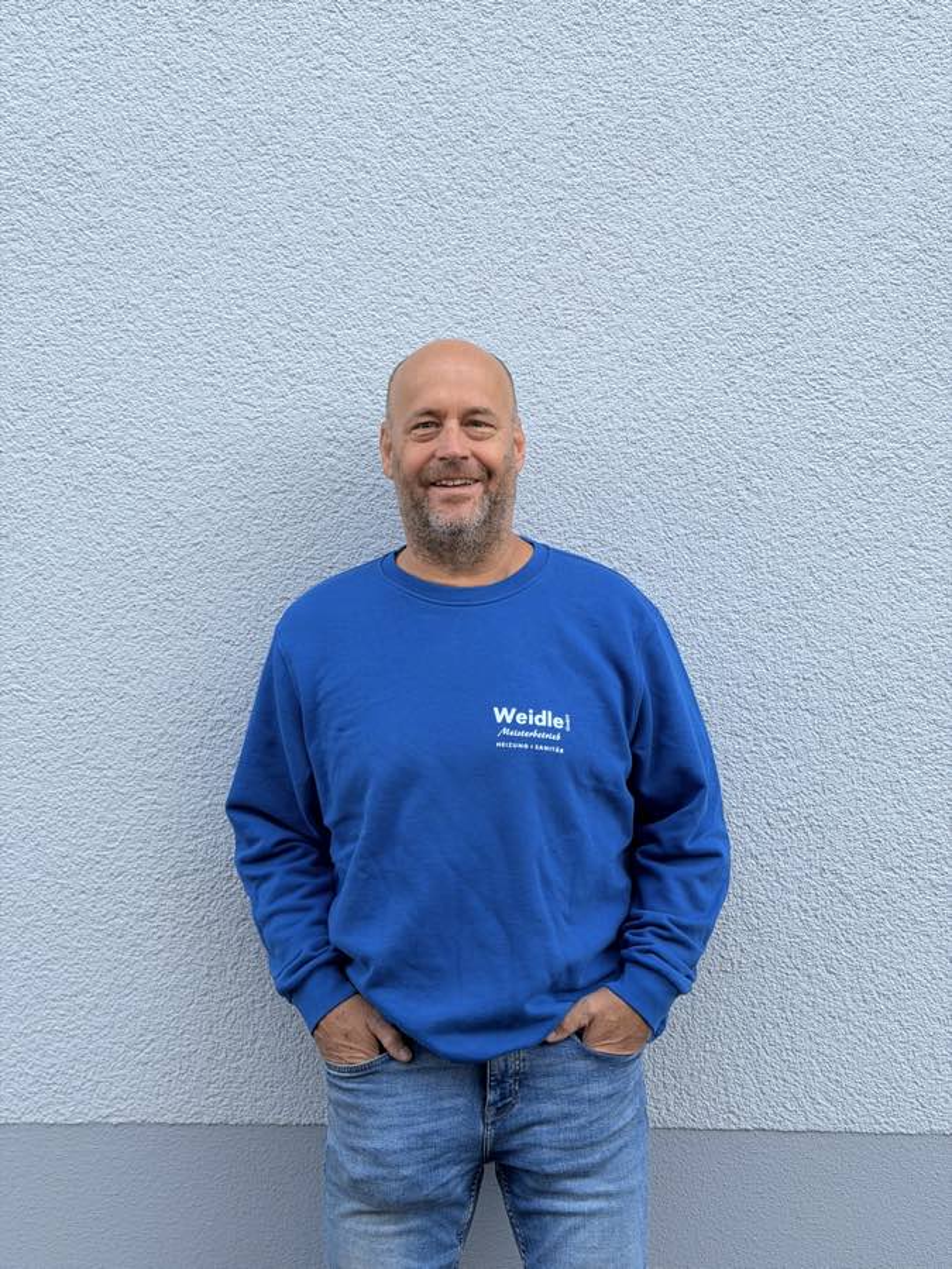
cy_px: 634
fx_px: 1760
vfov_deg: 39.7
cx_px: 476
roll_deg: +0.7
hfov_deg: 30.3
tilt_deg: -3.1
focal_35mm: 48
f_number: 1.78
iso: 64
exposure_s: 1/706
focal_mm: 6.76
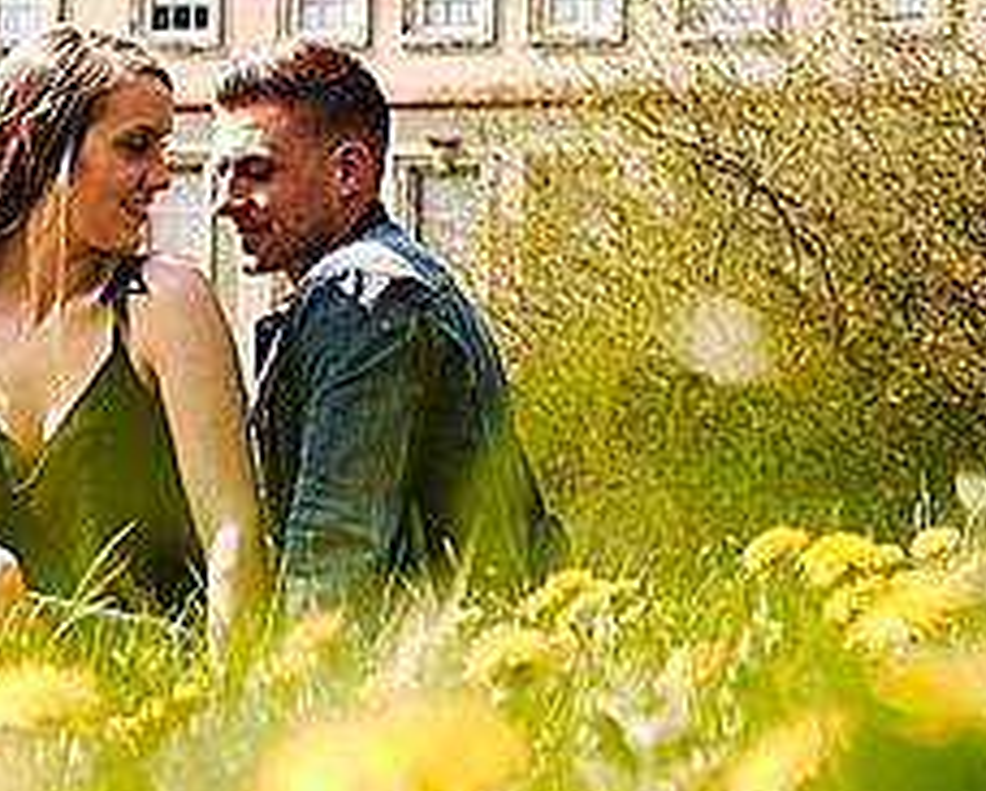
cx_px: 826
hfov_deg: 8.8
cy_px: 125
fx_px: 6370
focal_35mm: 218
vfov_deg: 7.1
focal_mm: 35
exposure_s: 1/1250
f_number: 4
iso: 400
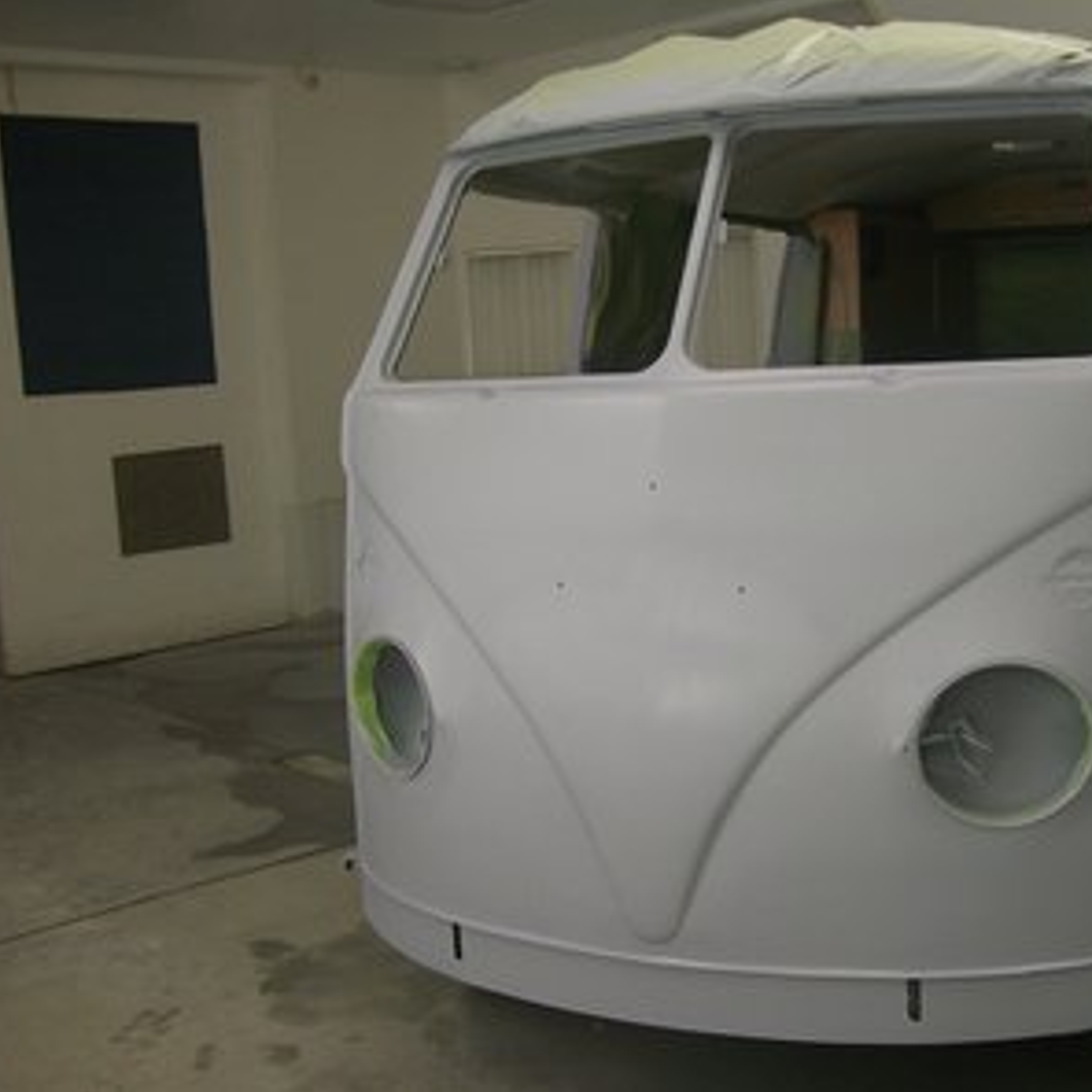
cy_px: 546
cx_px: 697
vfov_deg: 39.2
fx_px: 1535
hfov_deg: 38.9
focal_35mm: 43
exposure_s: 1/80
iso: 80
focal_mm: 6
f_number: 2.7
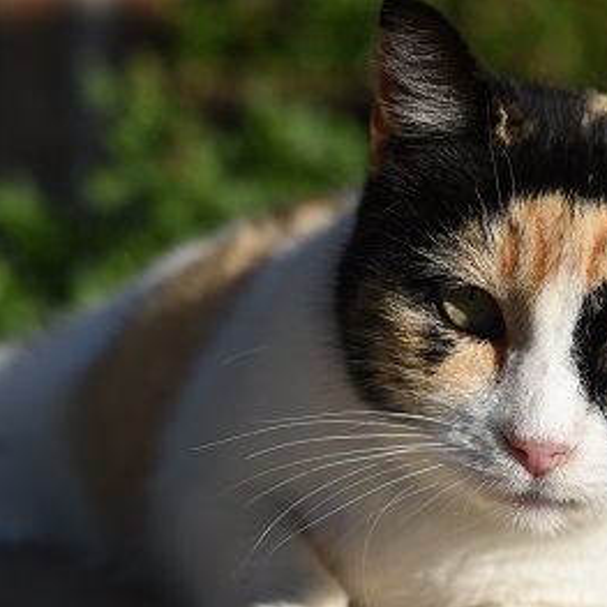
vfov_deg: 12.8
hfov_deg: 12.6
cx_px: 642
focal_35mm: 136
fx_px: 2698
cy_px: 331
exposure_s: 1/4000
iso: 160
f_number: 3.5
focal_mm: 35
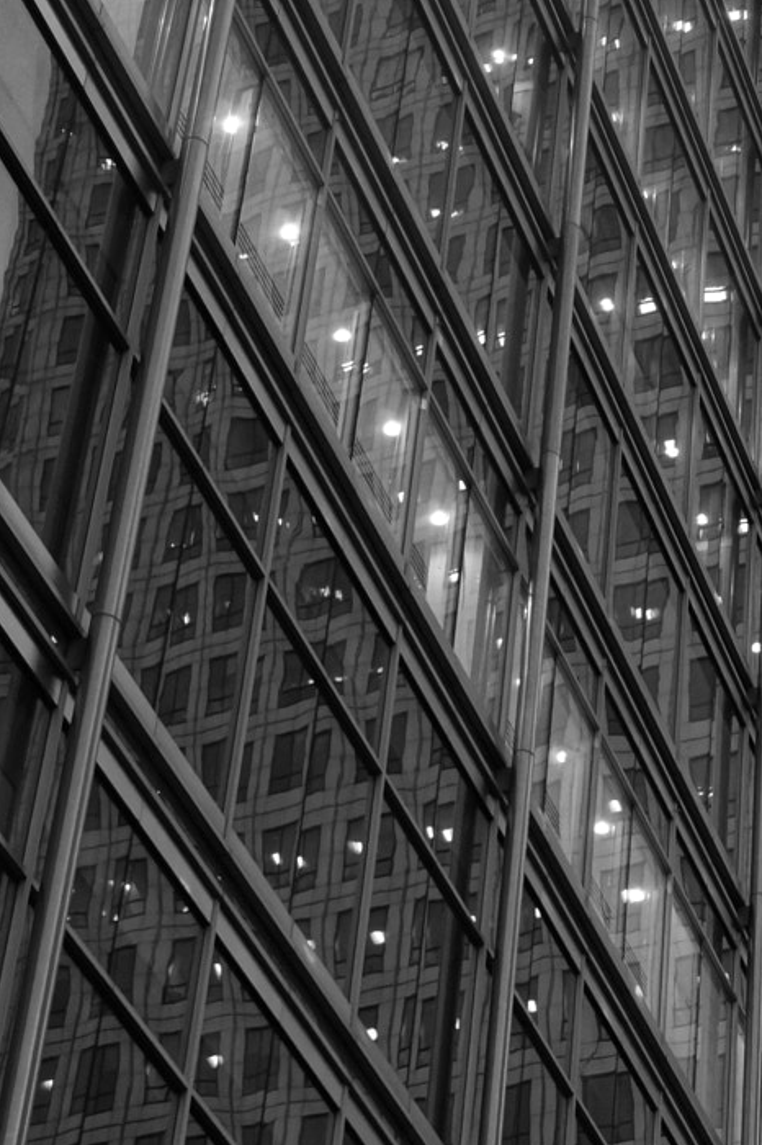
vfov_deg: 20.6
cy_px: 1140
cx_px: 812
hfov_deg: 14.0
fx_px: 3051
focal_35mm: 96
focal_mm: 28
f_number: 5.6
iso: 800
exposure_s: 1/60
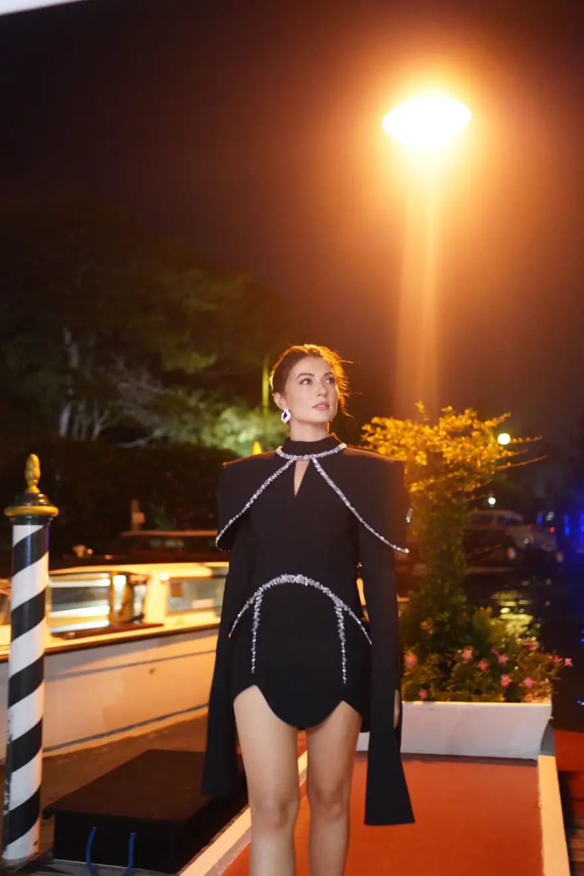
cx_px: 292
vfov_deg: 54.4
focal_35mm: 35
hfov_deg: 37.8
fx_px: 852
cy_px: 438
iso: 4000
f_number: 1.8
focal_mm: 35
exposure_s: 1/40
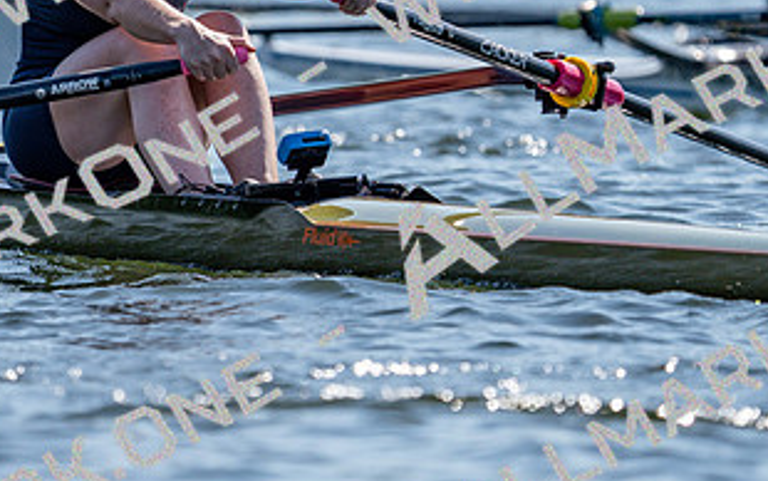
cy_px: 86
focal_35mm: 728
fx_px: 15243
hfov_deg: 2.9
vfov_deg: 1.8
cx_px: 186
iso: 200
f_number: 6.3
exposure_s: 1/1600
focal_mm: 382
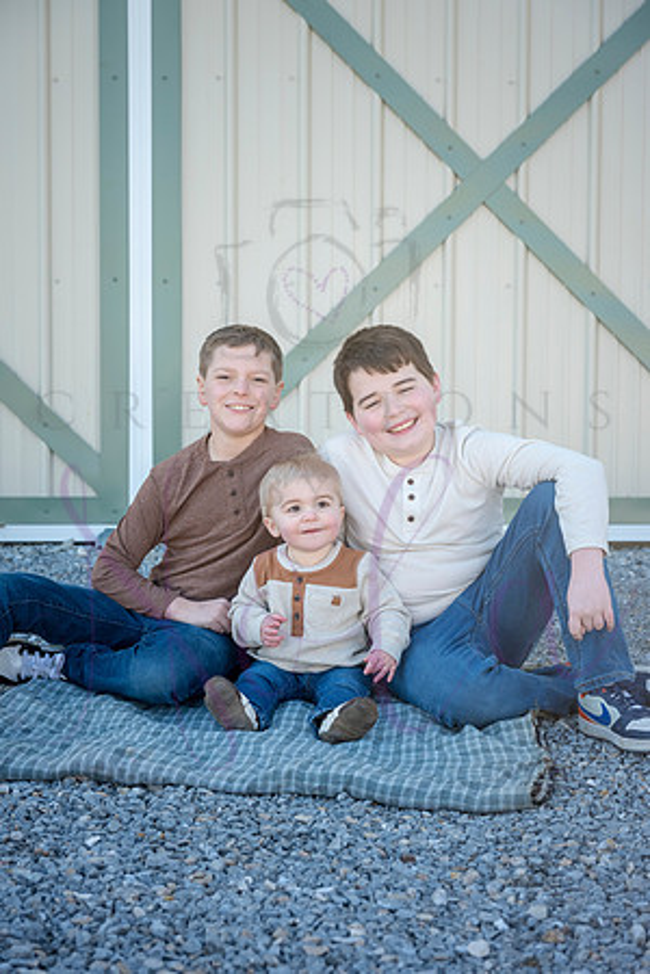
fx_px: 1544
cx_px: 325
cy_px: 487
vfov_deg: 35.1
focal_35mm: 57
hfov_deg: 23.8
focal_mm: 57
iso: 400
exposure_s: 1/640
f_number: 5
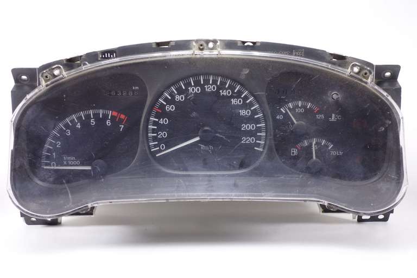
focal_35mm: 61
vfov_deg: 22.3
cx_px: 208
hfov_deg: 32.9
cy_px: 139
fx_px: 707
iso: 640
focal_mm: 22.49
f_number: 3.5
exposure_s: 1/80
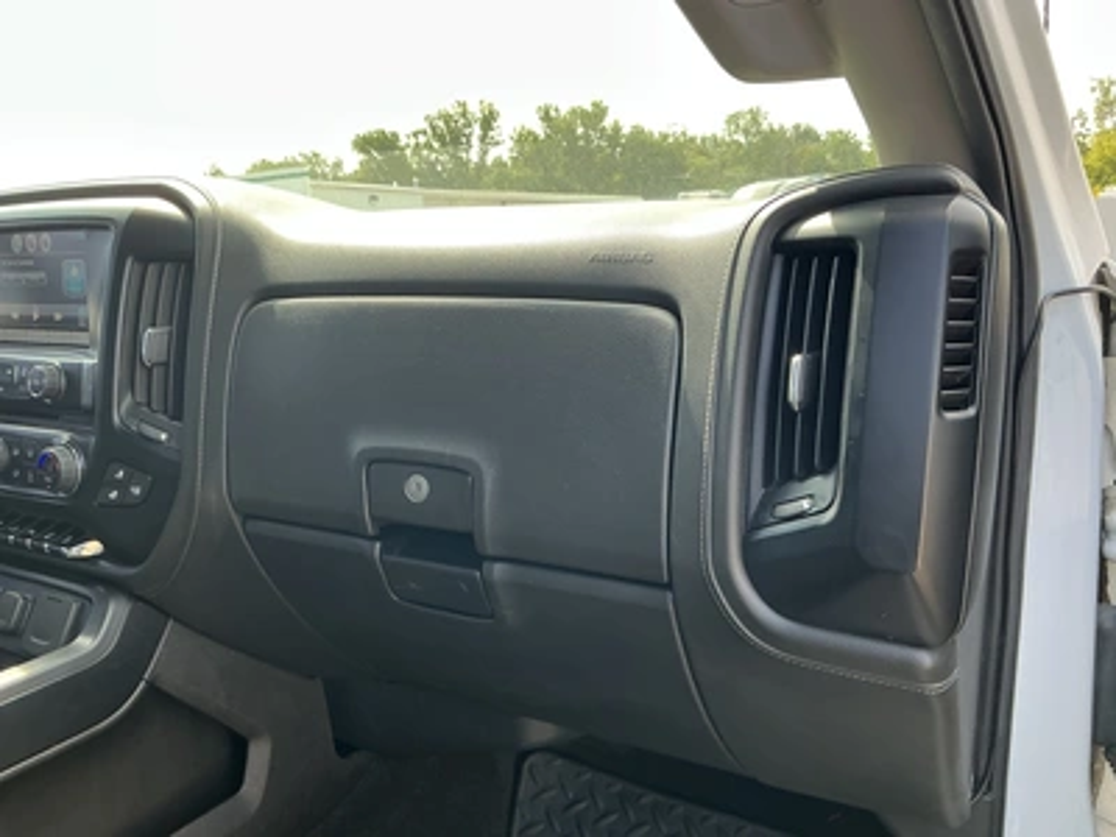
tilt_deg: -10.5
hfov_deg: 63.4
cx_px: 558
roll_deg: +2.3
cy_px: 418
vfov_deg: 49.7
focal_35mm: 28
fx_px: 903
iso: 20
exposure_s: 1/122
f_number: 1.8
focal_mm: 3
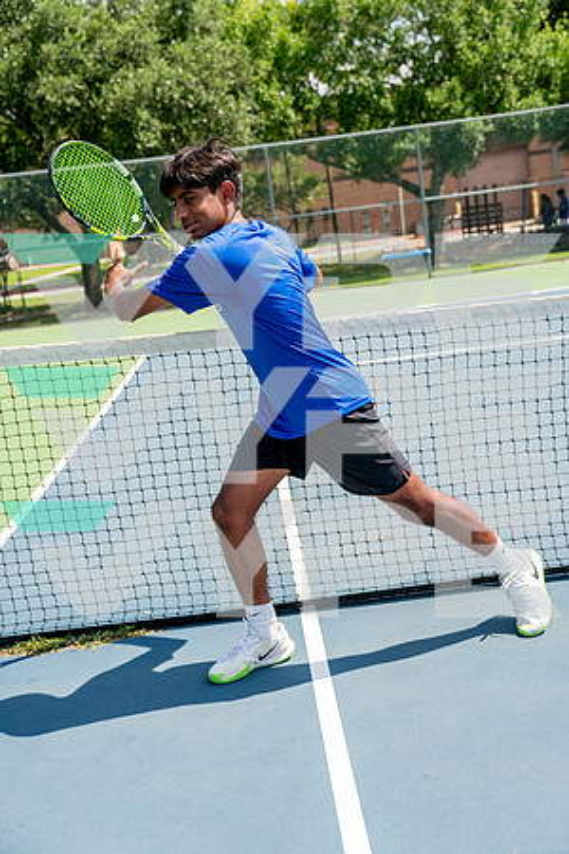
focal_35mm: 44
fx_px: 1043
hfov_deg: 30.5
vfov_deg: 44.5
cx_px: 284
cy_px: 427
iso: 100
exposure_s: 1/1600
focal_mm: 44
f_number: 4
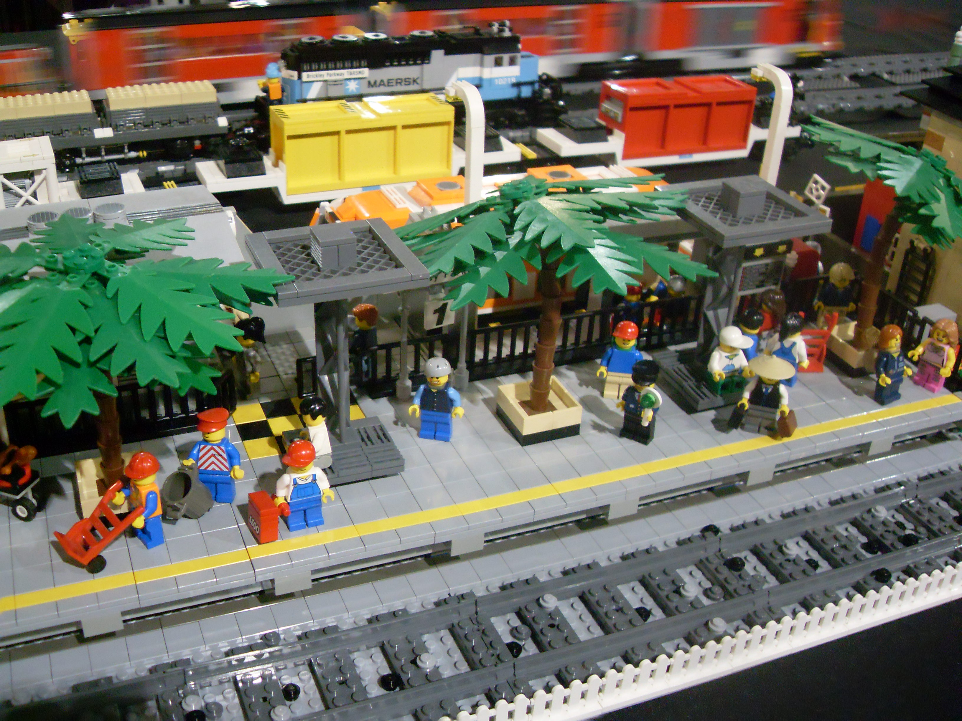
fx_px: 1028
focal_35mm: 37
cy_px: 360
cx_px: 481
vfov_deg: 38.7
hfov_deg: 50.1
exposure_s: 1/8
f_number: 2.8
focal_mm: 6.3
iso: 200
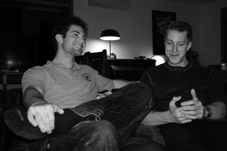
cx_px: 114
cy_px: 76
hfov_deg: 48.5
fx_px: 252
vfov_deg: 33.4
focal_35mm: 40
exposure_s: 1/100
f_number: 2.8
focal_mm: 26
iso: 400
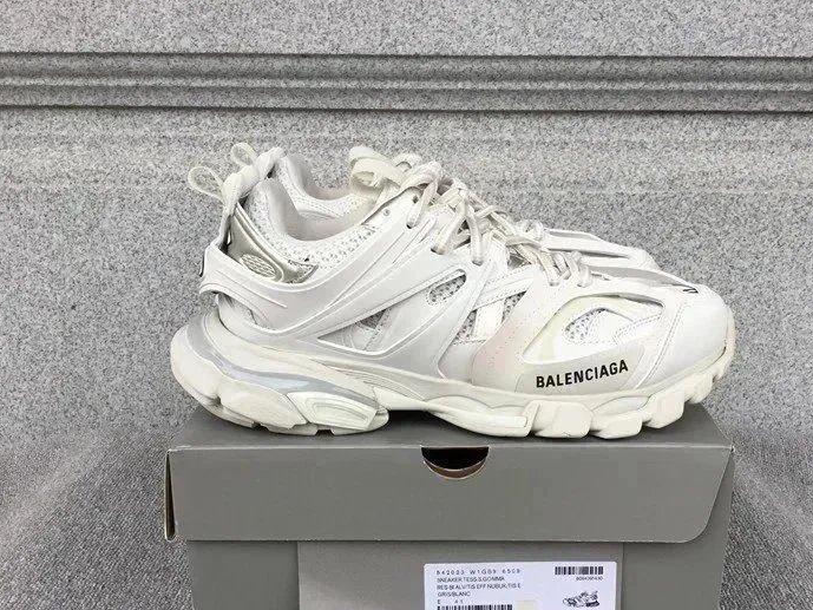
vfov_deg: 39.6
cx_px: 430
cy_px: 350
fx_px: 846
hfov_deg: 51.3
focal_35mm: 36
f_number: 2.4
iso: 25
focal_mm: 3.3
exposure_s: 1/105
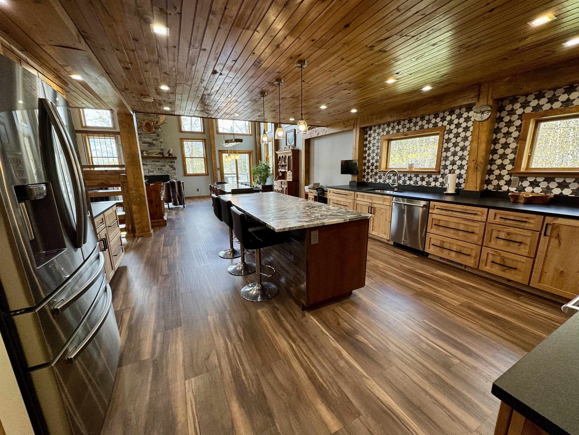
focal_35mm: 14
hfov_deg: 102.1
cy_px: 218
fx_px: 234
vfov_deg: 85.7
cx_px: 290
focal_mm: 2.22
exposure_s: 1/125
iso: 80
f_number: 2.2
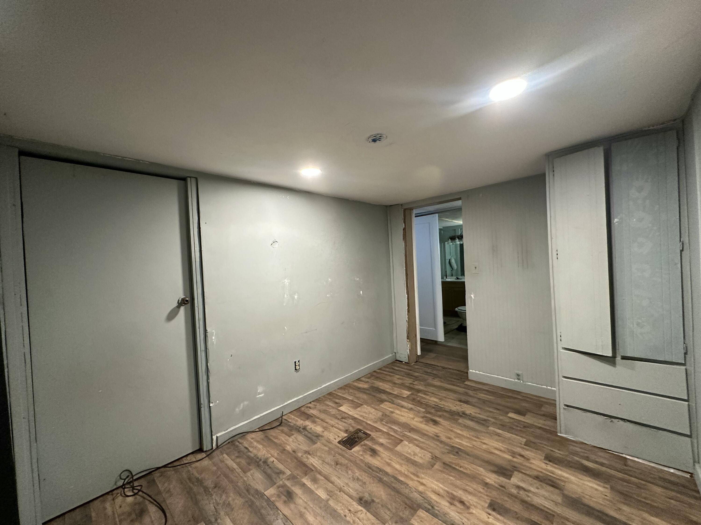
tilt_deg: +0.8
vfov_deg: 85.7
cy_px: 262
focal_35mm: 14
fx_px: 284
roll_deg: +2.6
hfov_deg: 102.1
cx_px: 350
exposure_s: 1/60
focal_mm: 2.22
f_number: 2.2
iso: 320
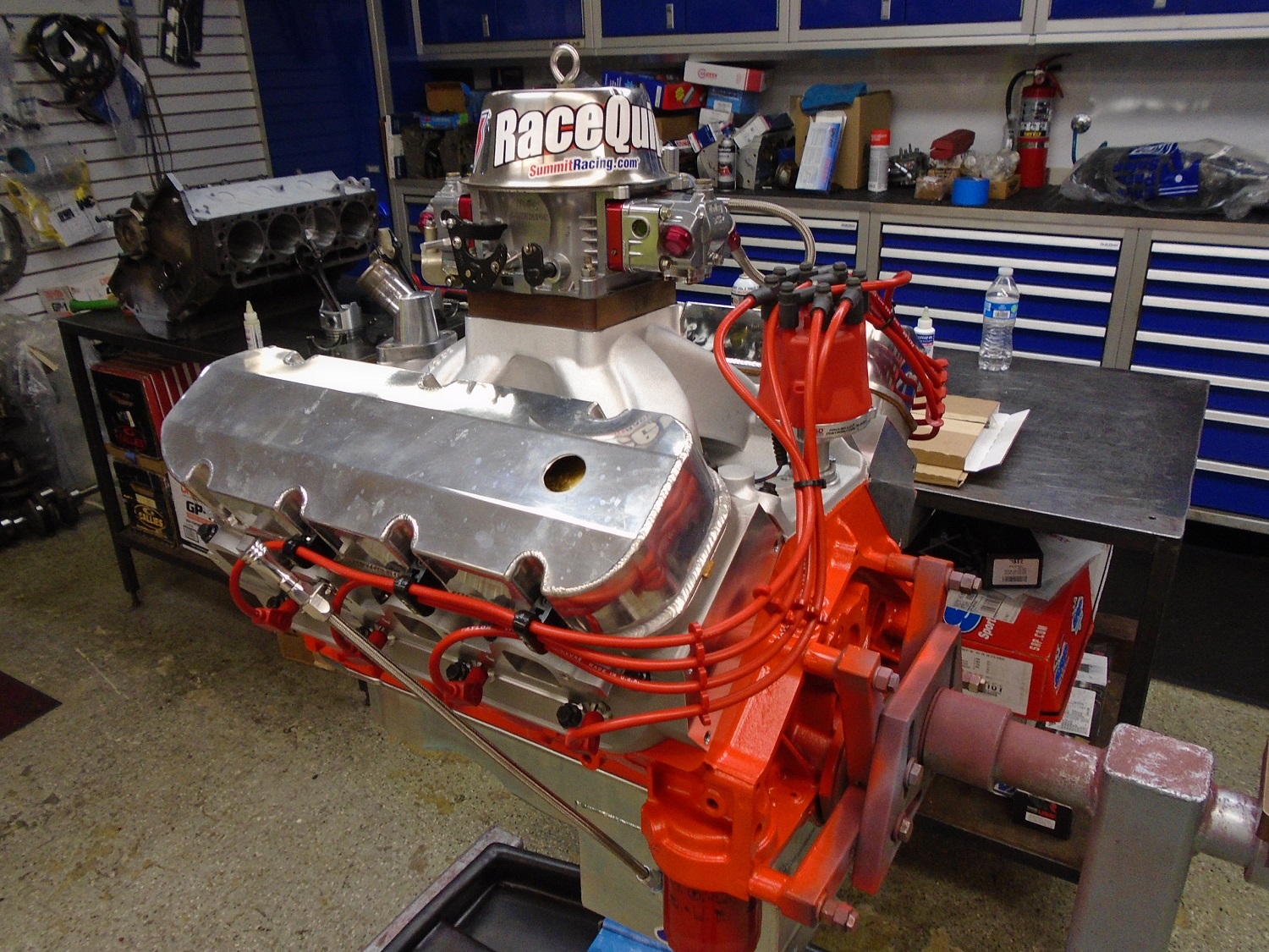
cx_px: 634
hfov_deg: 67.3
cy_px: 476
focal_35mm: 26
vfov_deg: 53.1
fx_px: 953
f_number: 3.2
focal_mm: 4.6
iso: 250
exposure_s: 1/60
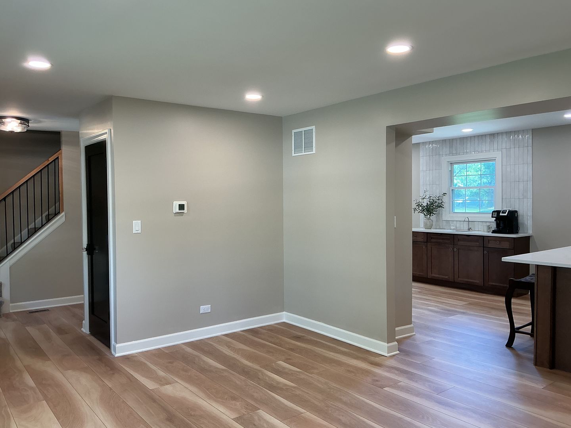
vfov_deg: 48.2
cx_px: 286
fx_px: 478
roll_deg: +0.3
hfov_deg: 61.7
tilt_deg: -0.7
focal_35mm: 29
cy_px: 214
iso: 40
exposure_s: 1/60
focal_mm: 3
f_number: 1.8
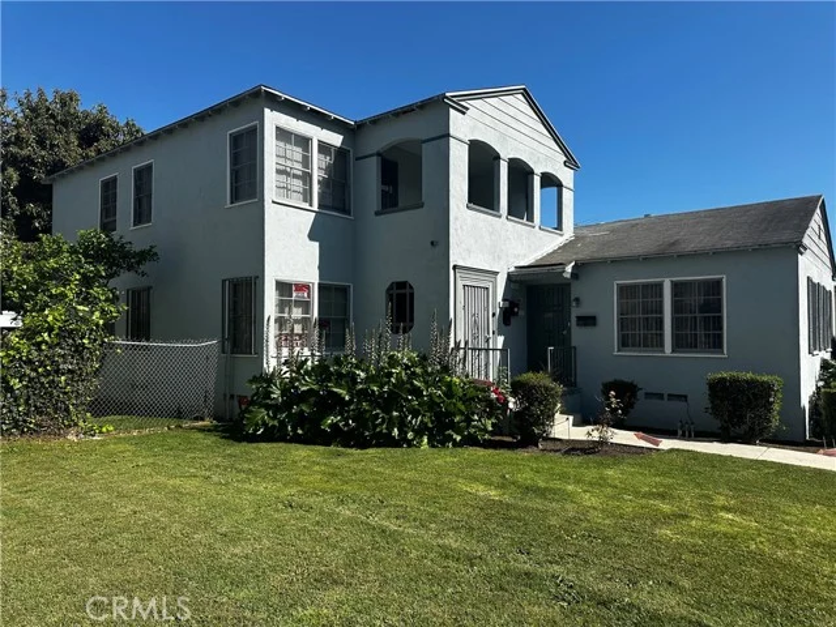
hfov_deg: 71.6
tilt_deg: +2.2
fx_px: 580
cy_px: 314
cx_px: 418
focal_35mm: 24
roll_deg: -0.6
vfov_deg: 56.8
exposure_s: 1/3861
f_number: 1.78
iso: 80
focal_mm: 6.86
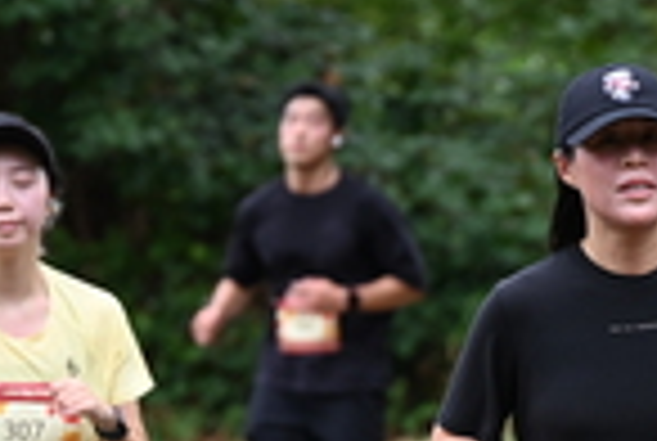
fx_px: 13734
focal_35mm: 751
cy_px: 448
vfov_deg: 1.8
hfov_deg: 2.7
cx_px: 662
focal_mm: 200
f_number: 6.3
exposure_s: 1/250
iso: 400
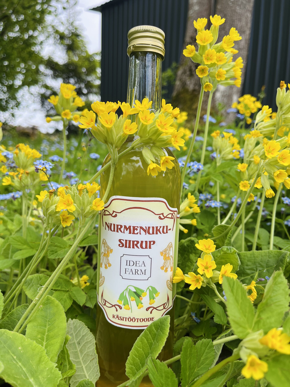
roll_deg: -2.1
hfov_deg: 53.1
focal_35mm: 26
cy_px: 194
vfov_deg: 67.3
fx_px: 290
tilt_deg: -8.2
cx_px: 145
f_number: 1.6
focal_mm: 5.1
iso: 50
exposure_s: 1/928
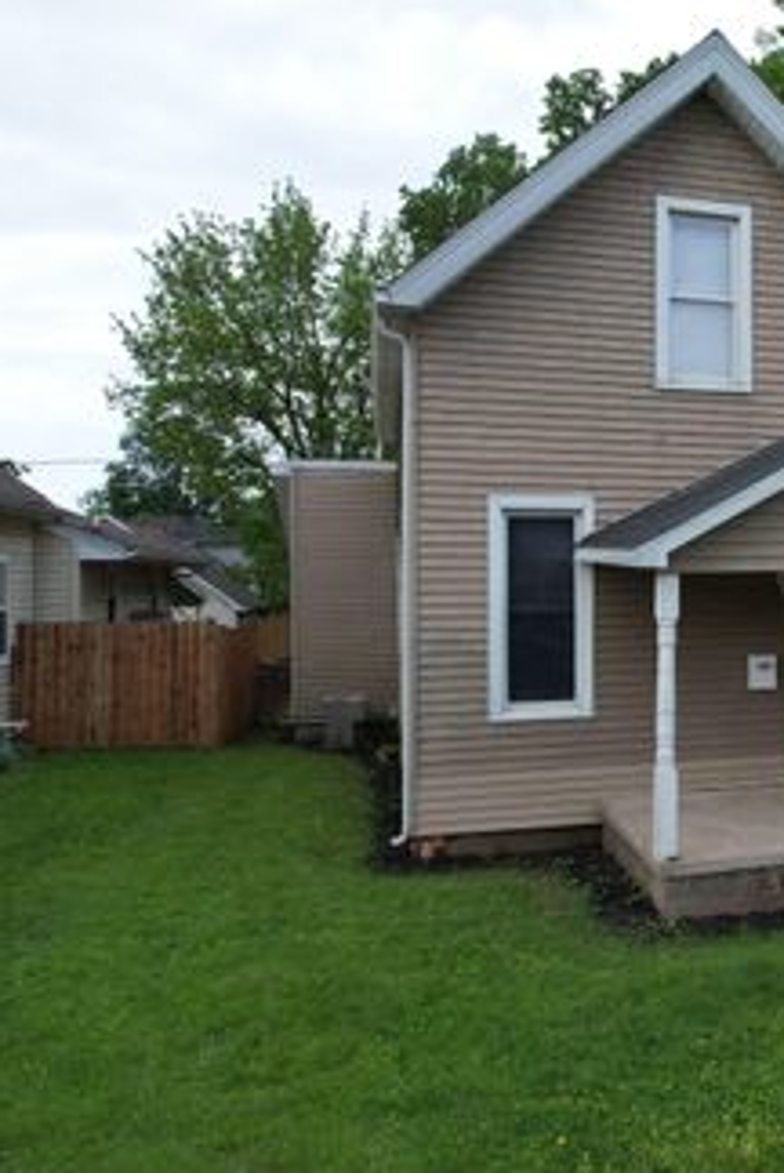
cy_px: 590
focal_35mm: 34
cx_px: 842
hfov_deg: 34.2
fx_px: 1108
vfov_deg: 55.8
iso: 100
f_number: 2.8
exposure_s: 1/800
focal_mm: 8.38
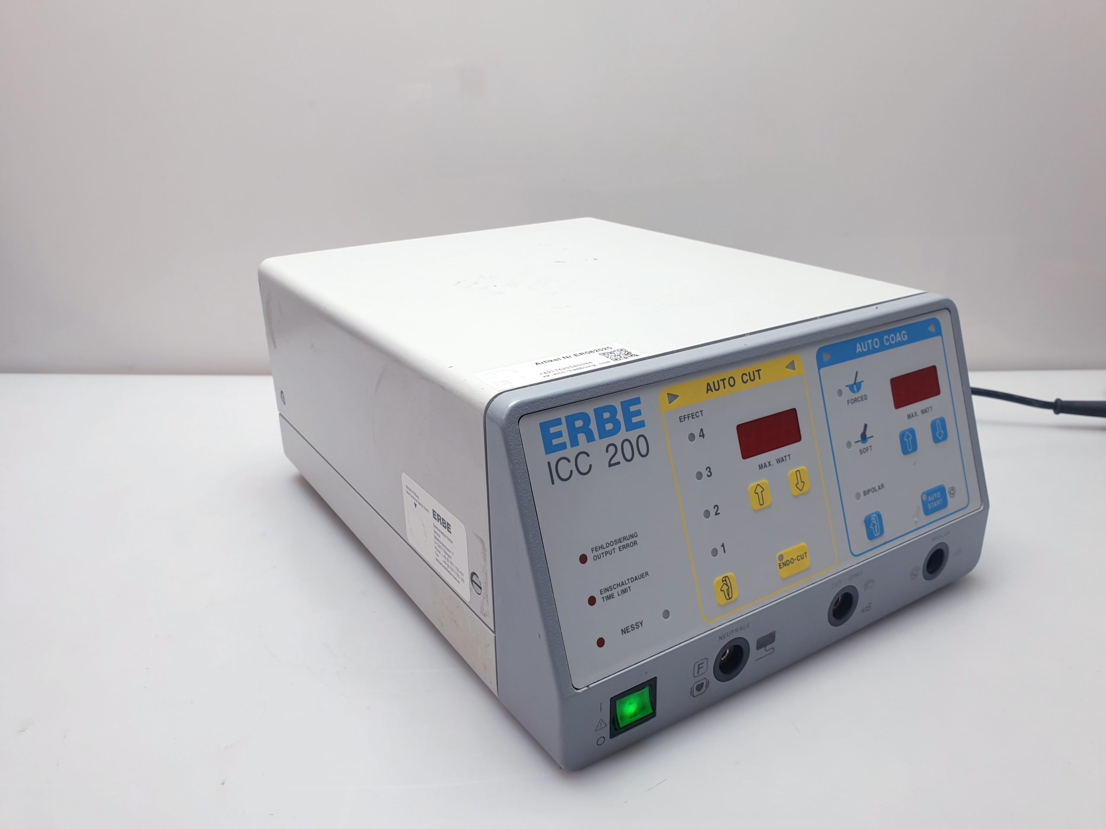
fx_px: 831
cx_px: 553
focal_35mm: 26
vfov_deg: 53.1
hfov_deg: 67.3
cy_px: 414
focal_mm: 4.3
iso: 50
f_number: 2.4
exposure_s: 1/50
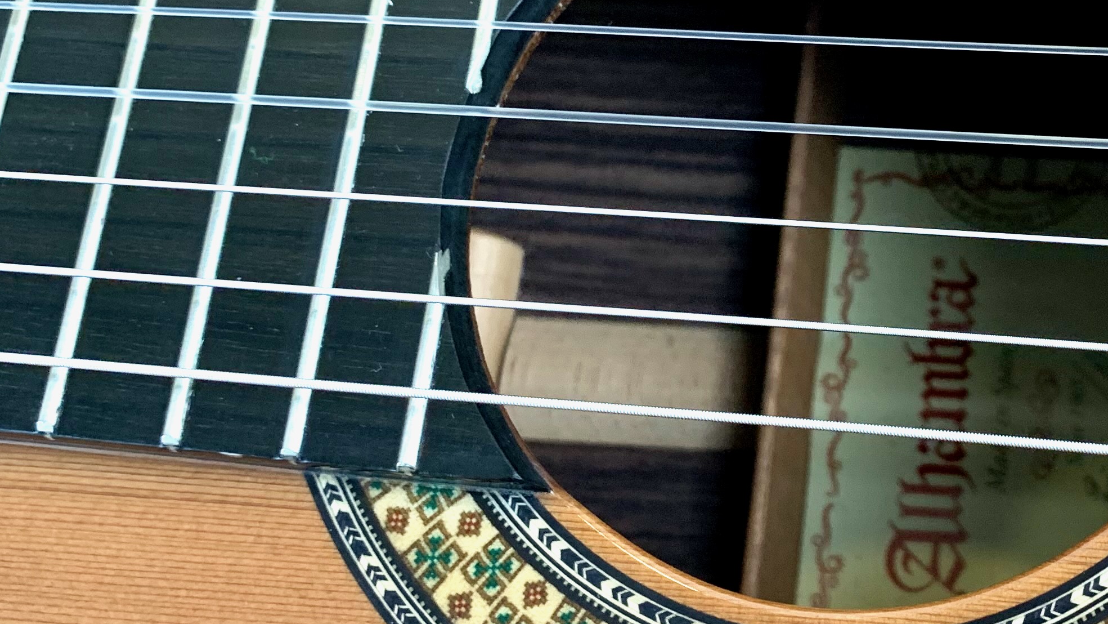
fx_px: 1704
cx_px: 932
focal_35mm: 58
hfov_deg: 34.6
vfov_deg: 20.7
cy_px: 208
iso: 100
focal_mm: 4.25
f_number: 1.8
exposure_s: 1/50
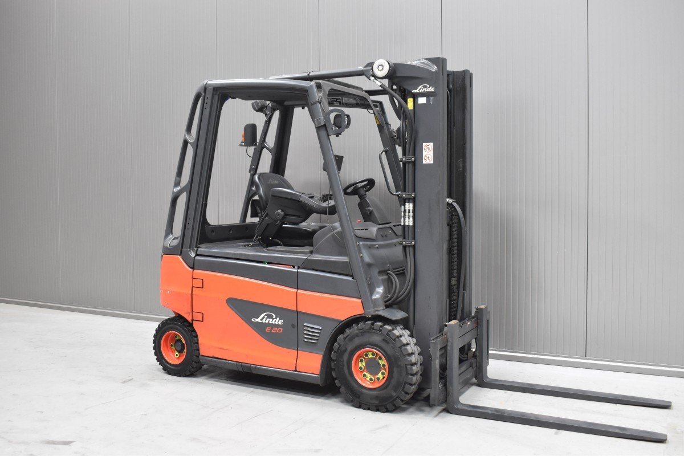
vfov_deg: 36.9
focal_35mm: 36
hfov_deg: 53.1
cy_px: 228
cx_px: 342
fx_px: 684
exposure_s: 1/25
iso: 1600
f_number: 5
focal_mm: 24
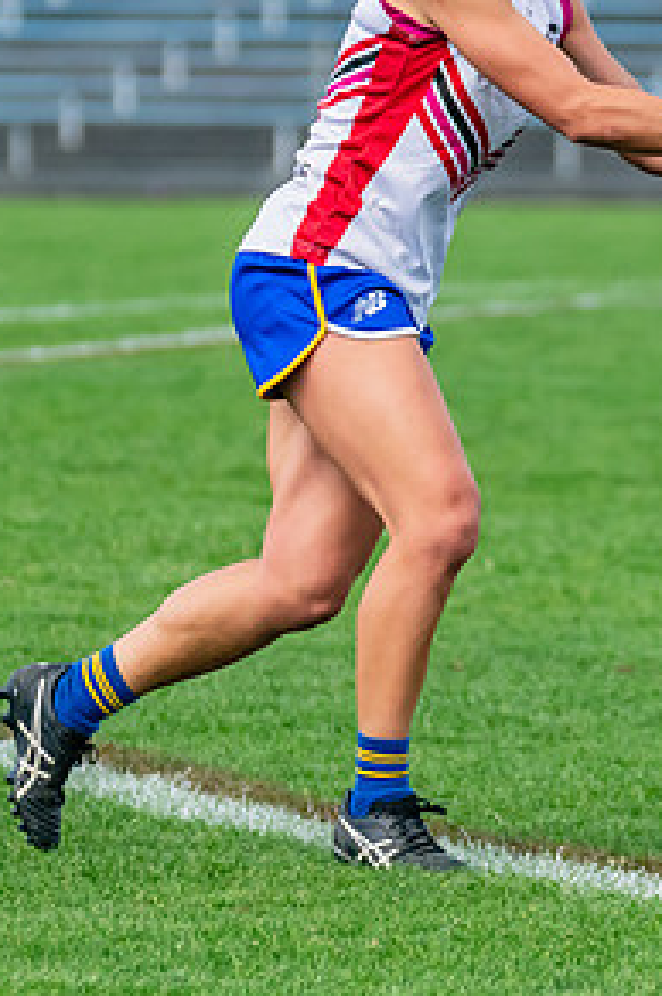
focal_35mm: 768
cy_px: 315
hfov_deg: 1.8
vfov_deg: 2.7
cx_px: 474
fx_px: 21233
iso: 800
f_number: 5.6
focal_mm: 240
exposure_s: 1/1600
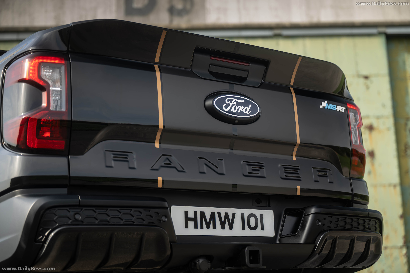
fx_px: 729
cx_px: 205
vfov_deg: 21.2
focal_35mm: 64
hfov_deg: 31.4
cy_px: 136
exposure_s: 1/80
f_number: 2.8
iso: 32
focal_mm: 64
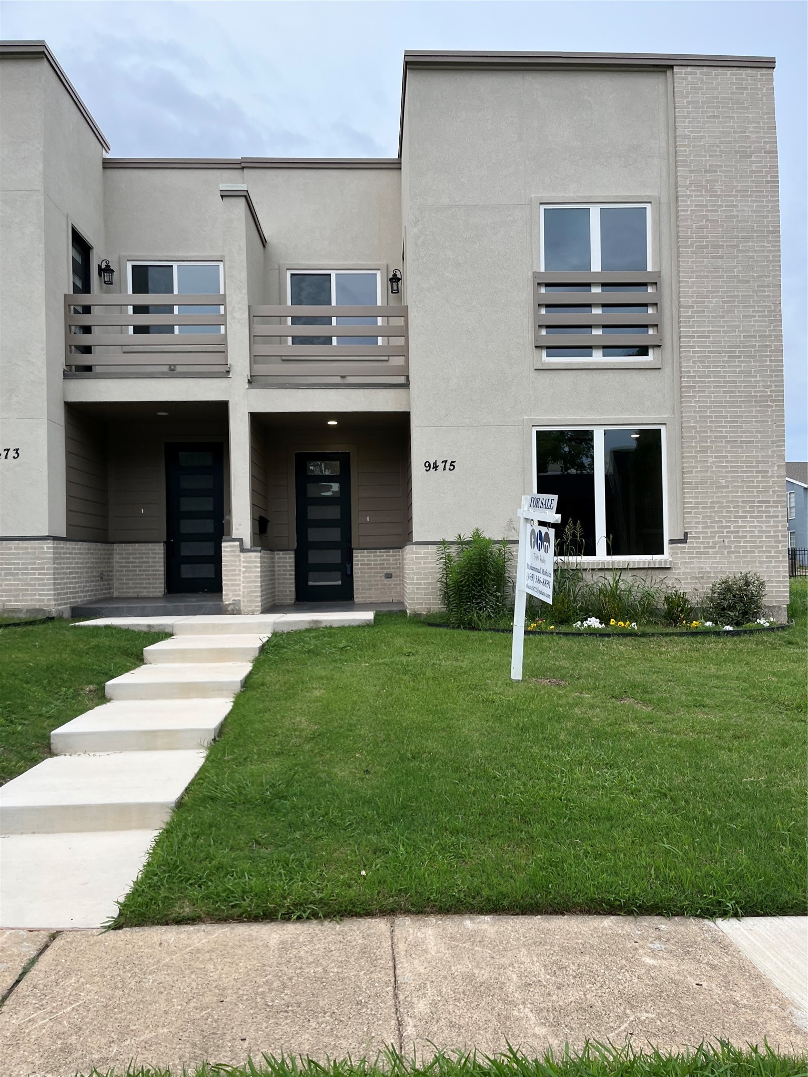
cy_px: 538
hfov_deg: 53.1
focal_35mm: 26
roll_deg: +1.6
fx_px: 809
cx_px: 404
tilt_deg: +1.5
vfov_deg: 67.3
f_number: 1.6
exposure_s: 1/234
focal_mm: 5.1
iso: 40
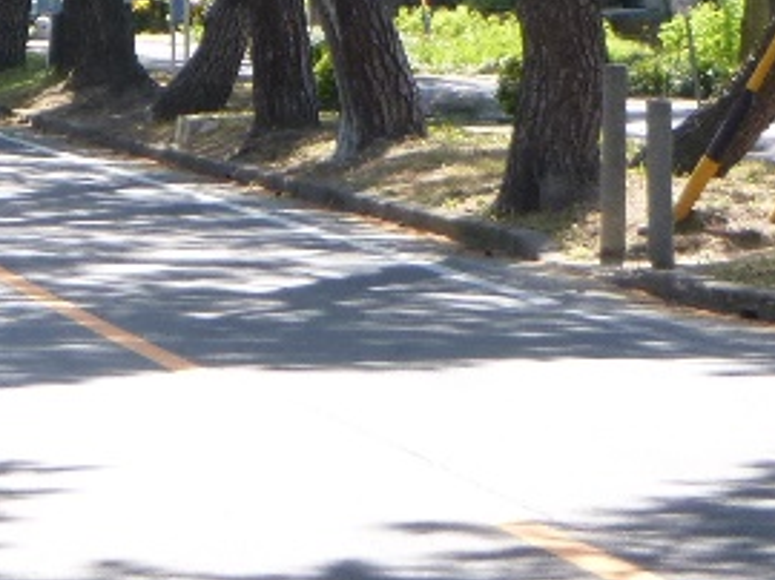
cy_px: -356
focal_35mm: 205
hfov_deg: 9.3
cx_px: -465
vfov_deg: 7.1
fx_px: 4586
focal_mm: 9.7
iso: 100
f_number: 5
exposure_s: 1/80
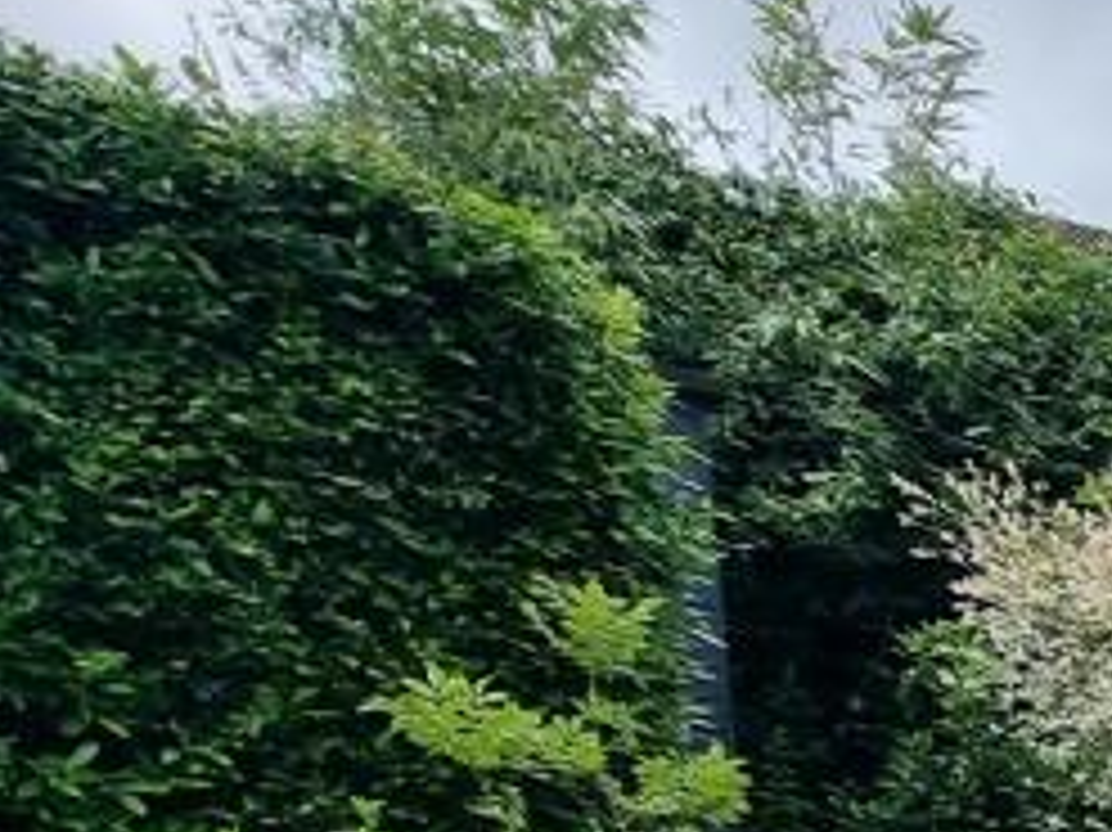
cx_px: 2084
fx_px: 1734
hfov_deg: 21.0
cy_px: 1156
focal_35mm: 54
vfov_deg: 23.1
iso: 50
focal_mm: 2.2
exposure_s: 1/1952
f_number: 2.2
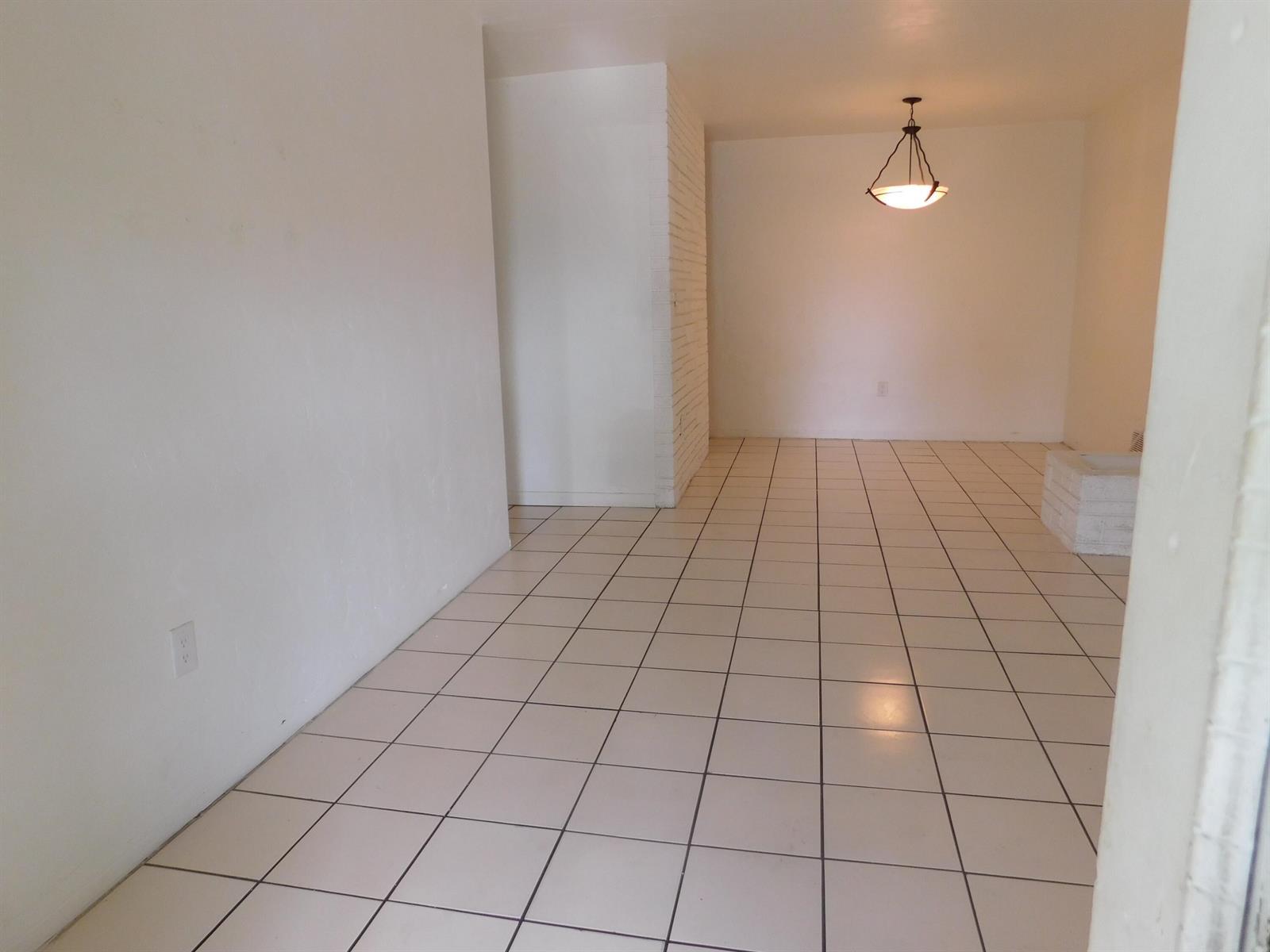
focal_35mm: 23
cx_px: 635
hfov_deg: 73.9
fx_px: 844
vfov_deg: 58.9
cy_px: 476
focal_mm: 4
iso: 125
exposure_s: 1/100
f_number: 3
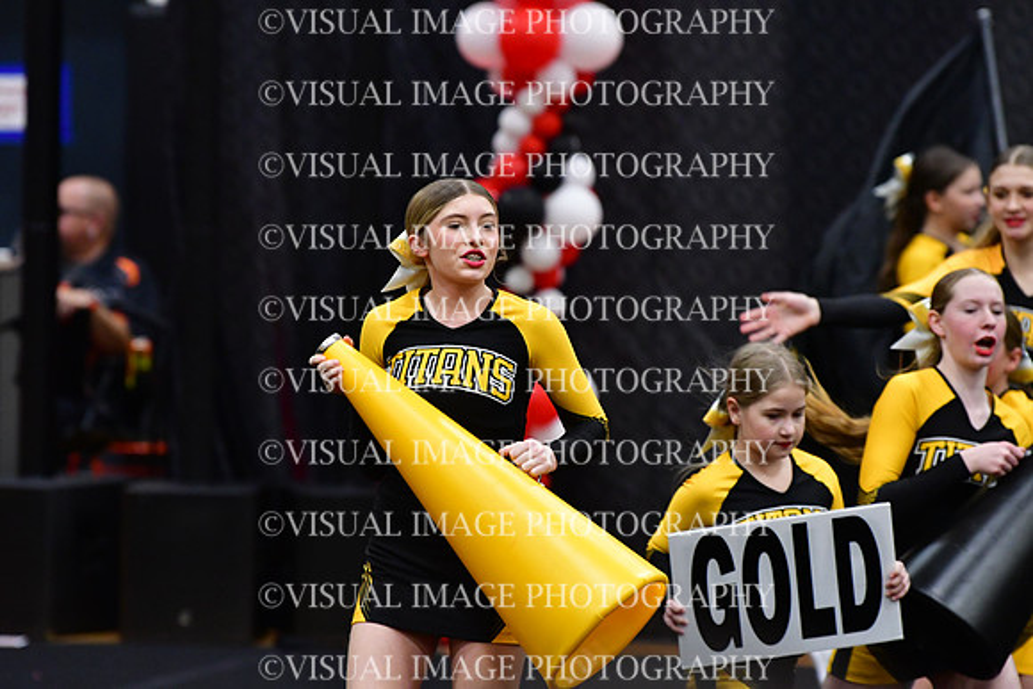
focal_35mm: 300
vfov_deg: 4.6
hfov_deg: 6.9
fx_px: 8610
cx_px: 516
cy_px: 344
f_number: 3.5
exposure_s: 1/500
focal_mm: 200
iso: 4000
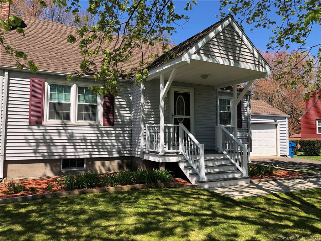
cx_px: 160
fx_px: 260
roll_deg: +0.2
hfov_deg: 63.4
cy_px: 120
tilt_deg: +2.1
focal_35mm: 28
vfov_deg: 49.7
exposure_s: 1/1143
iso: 20
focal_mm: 3.99
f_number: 1.8
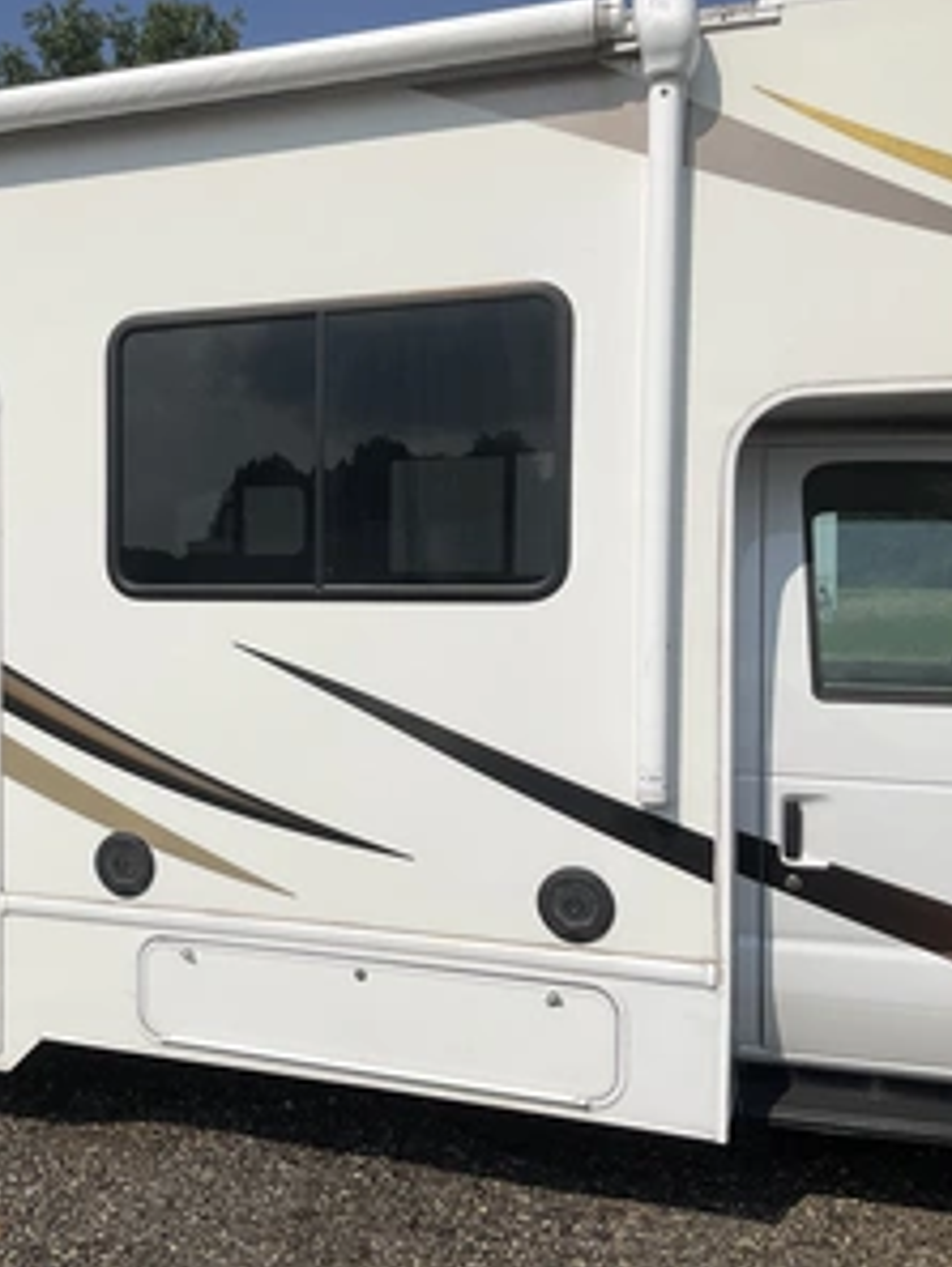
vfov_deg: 47.8
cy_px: 636
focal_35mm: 39
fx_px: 1429
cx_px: 222
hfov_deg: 35.9
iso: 25
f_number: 1.8
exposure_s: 1/5814
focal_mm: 3
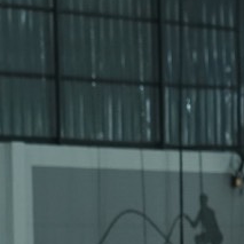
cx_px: -231
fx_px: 1667
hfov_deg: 8.0
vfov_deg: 8.2
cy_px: 384
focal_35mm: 209
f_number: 2
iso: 1250
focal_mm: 35
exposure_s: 1/160
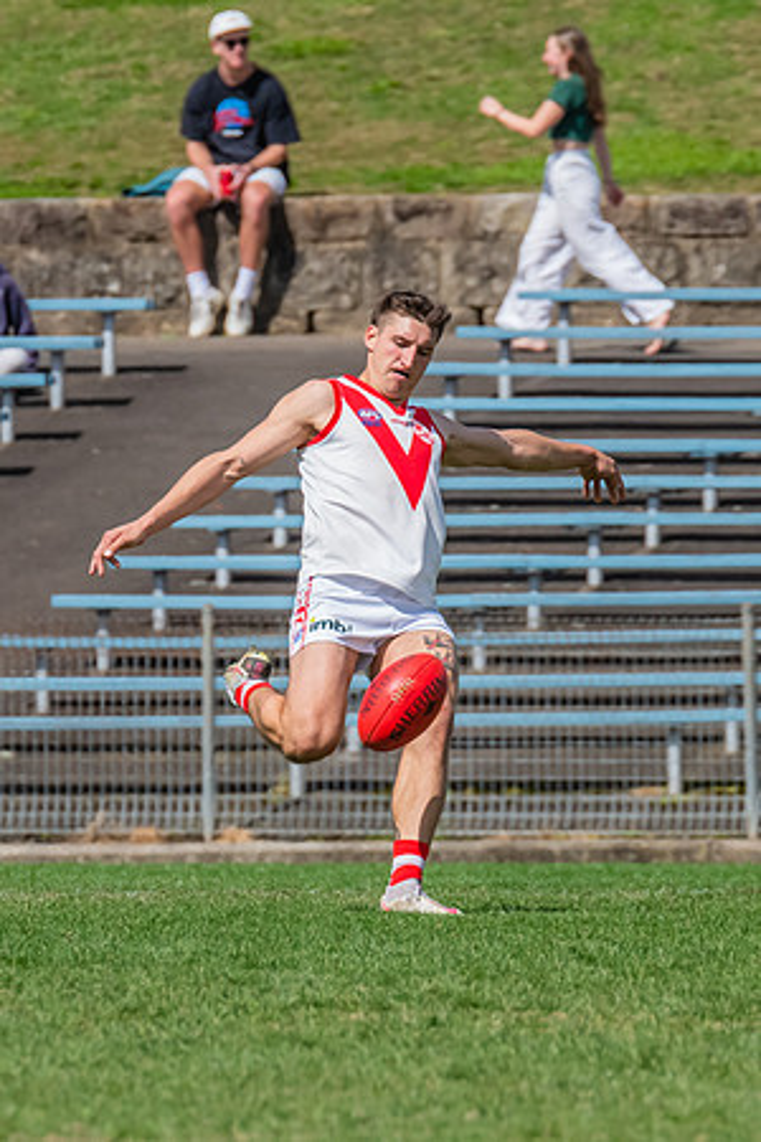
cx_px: 300
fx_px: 29734
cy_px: 601
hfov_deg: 1.5
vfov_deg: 2.2
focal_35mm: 938
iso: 800
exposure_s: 1/1600
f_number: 9
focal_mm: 420
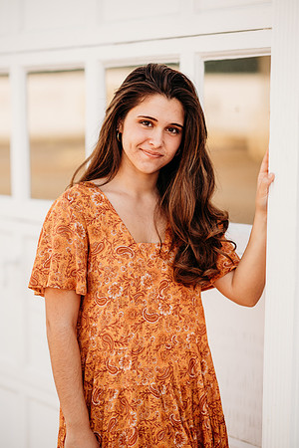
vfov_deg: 23.9
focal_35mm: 85
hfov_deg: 16.1
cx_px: 150
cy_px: 224
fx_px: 1059
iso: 160
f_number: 2
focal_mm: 85
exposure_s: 1/1000
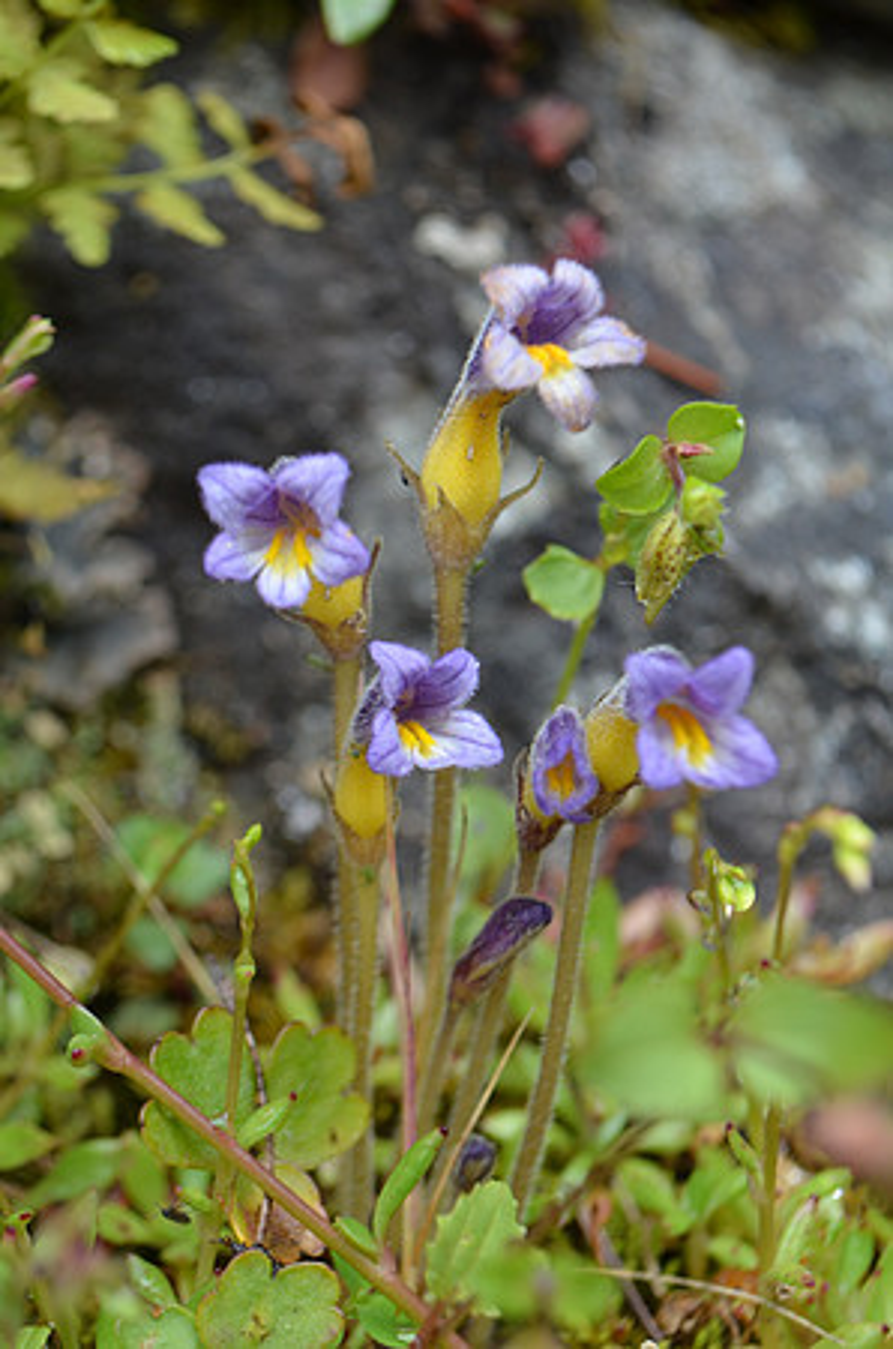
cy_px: 674
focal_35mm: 82
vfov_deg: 24.7
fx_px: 3084
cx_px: 446
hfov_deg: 16.5
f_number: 8
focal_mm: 55
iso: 180
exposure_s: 1/60
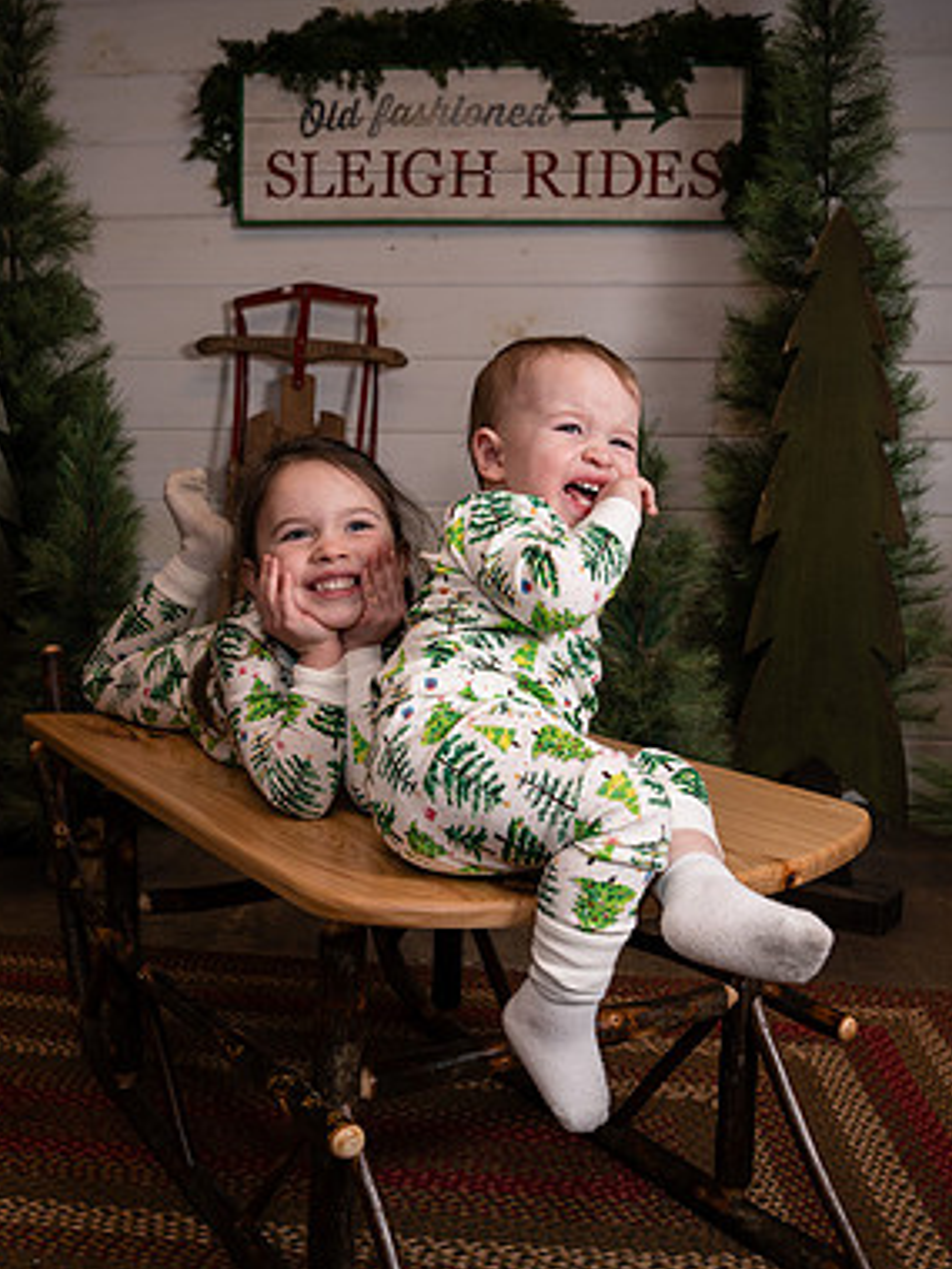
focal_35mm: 37
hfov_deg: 38.6
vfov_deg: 50.1
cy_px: 639
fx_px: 1357
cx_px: 418
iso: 320
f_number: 4
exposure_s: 1/250
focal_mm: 24
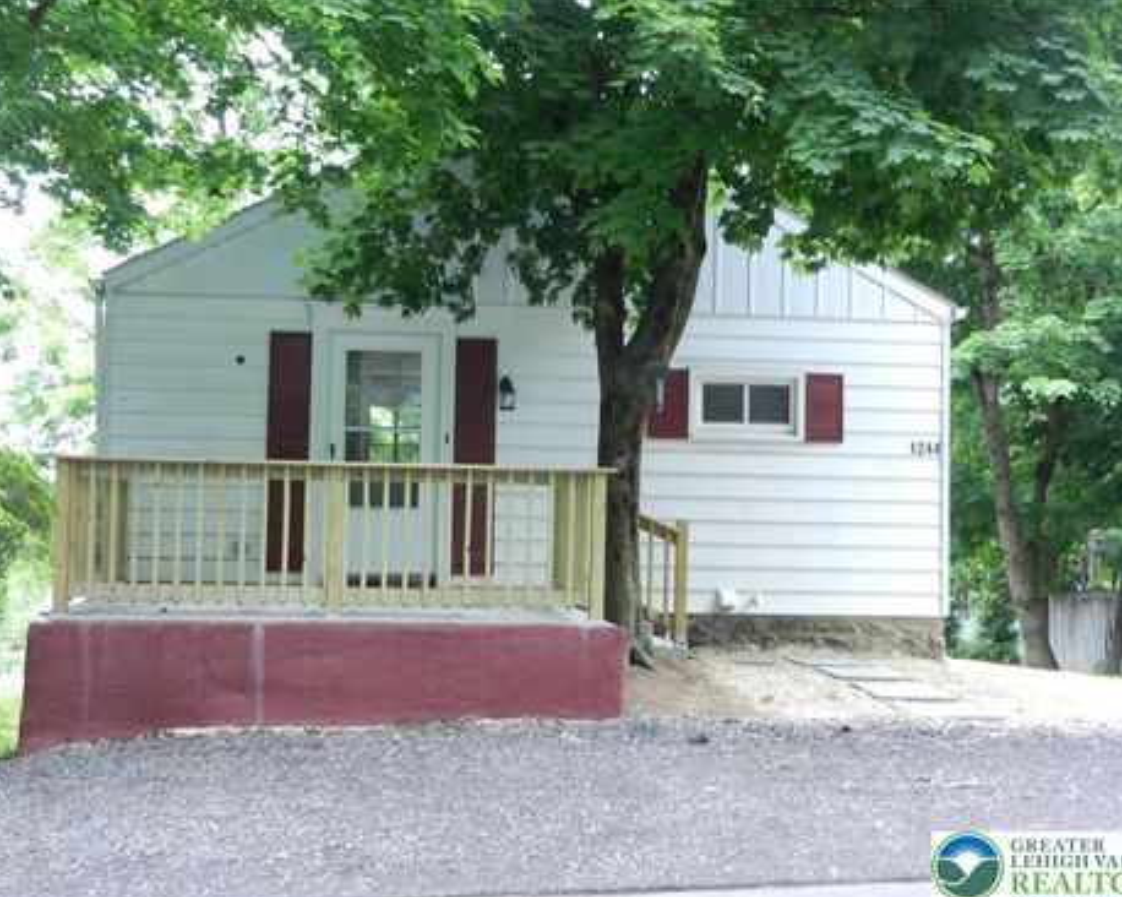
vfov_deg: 31.4
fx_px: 1593
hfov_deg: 38.8
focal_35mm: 48
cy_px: 452
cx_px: 563
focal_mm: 8.2
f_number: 4.2
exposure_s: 1/60
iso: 160
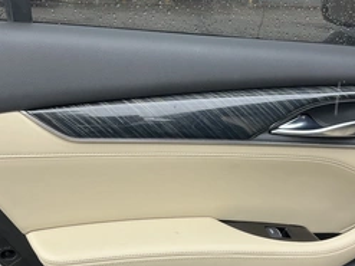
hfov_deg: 40.4
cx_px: 171
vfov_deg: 30.5
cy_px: 190
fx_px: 482
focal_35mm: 47
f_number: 1.8
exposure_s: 1/122
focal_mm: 3
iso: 25
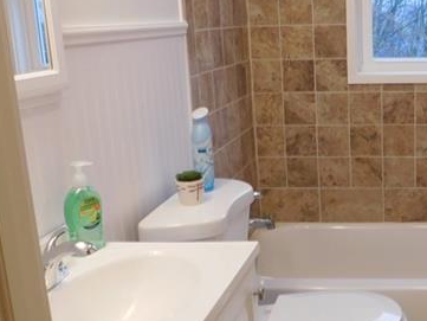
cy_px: 161
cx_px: 384
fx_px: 629
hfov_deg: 35.3
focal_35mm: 51
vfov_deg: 28.6
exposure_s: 1/30
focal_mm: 4
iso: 125
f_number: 3
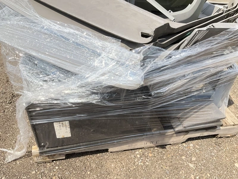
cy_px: 90
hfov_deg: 61.7
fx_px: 199
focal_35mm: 29
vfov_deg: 48.2
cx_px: 119
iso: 25
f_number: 1.8
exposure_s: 1/2058
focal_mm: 3
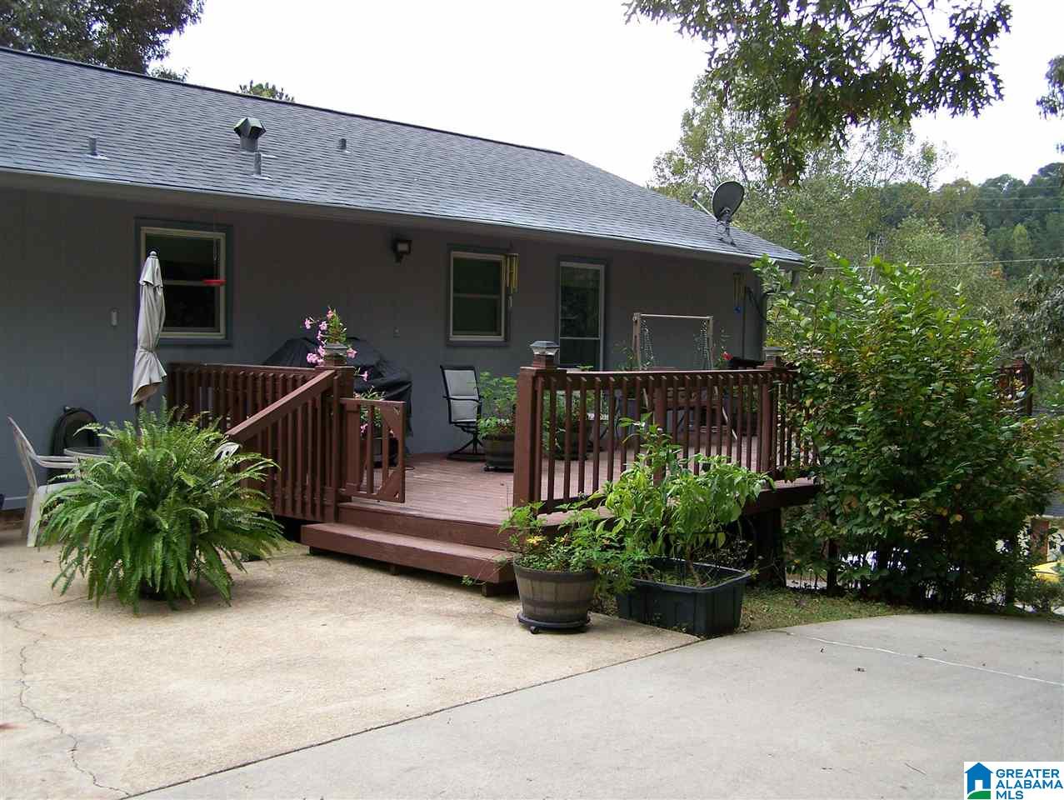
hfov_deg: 48.9
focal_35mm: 38
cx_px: 532
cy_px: 400
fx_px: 1169
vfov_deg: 37.8
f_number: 2.8
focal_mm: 6.3
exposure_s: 1/320
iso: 80
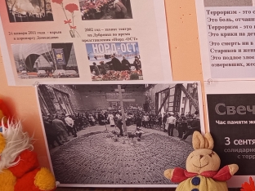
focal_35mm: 77
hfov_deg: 23.3
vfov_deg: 19.1
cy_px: 85
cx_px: 303
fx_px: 567
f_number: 1.7
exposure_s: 1/50
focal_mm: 5.24
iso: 218
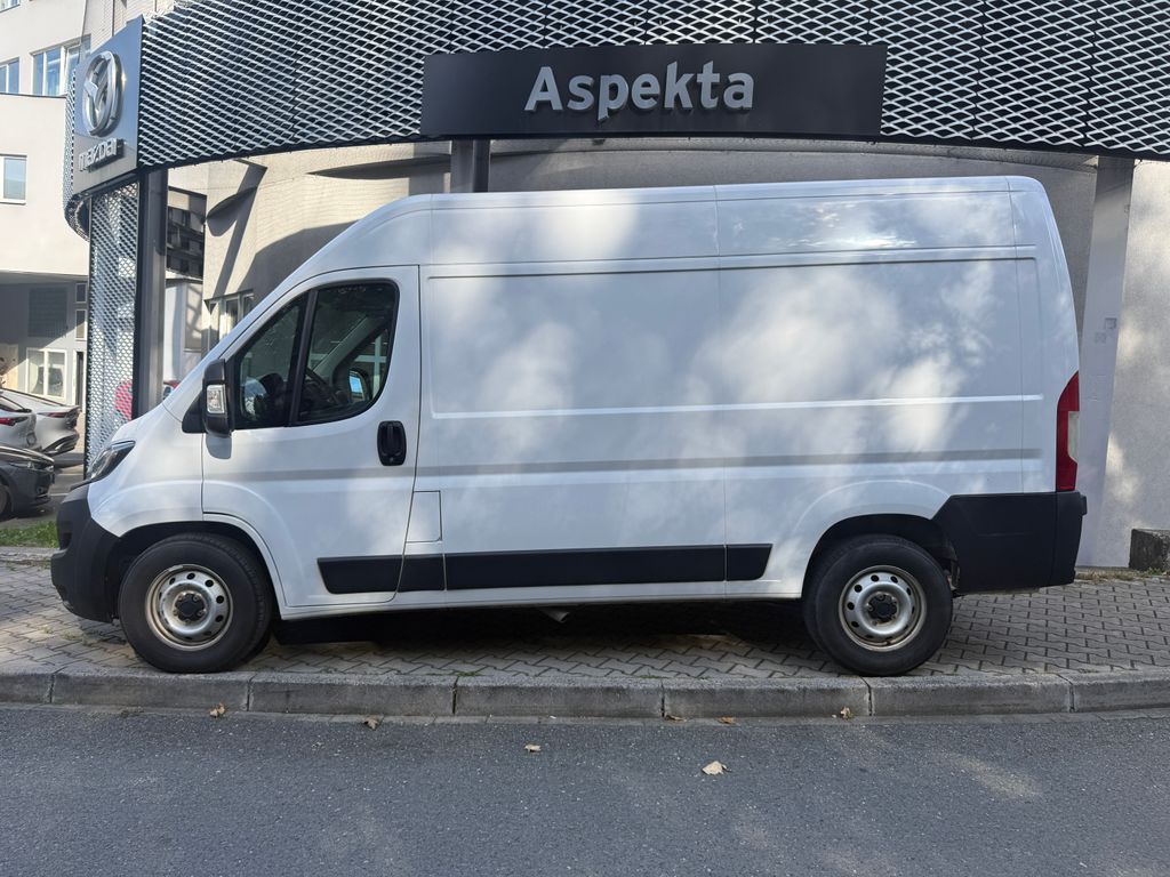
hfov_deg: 71.6
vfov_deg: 56.8
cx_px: 585
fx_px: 811
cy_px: 438
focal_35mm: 24
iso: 80
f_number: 1.78
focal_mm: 6.76
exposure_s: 1/1139
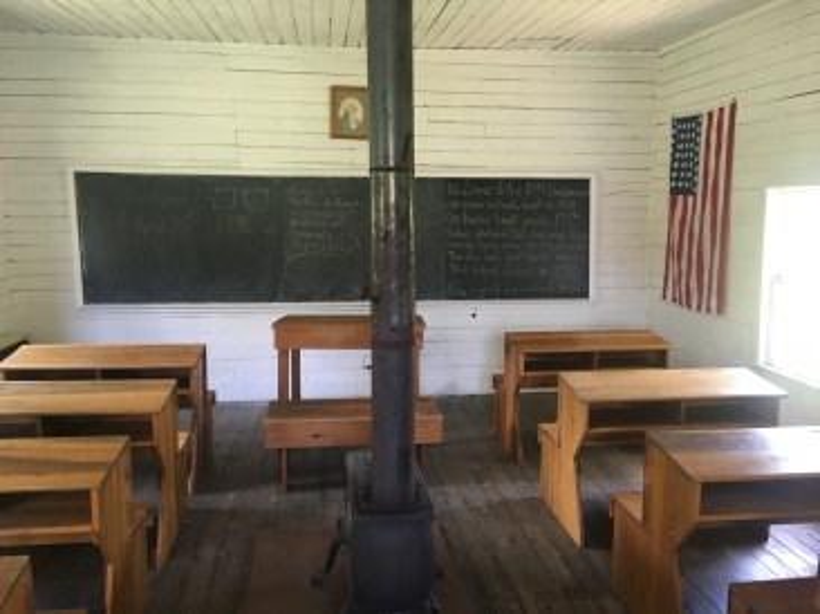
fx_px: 687
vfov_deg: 48.2
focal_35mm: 29
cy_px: 307
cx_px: 410
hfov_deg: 61.7
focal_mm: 4.15
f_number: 2.2
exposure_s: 1/30
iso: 160
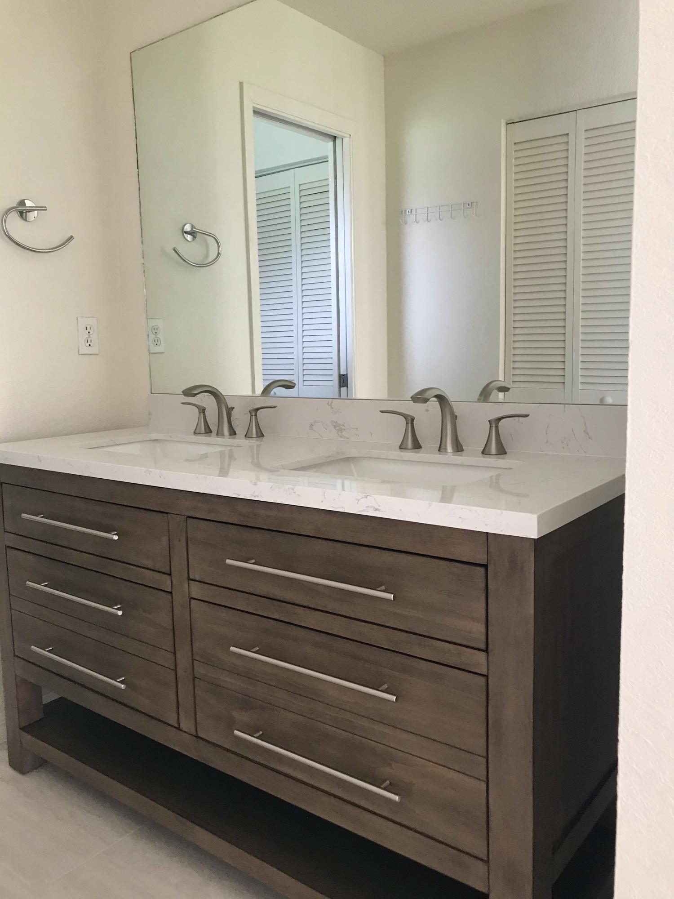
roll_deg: +1.0
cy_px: 450
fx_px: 727
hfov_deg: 49.7
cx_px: 337
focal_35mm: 28
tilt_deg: -6.7
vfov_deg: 63.4
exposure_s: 1/30
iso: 25
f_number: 1.8
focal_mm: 3.99
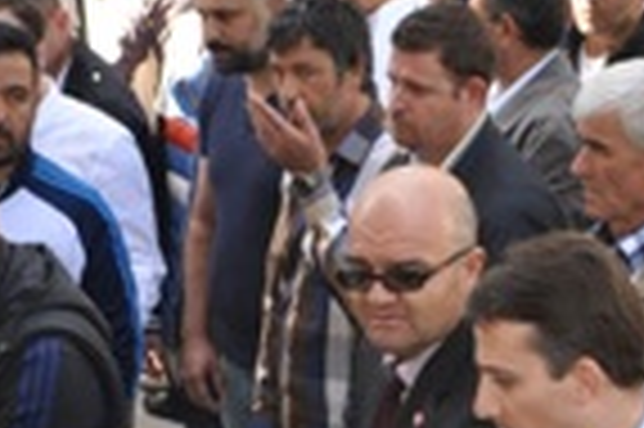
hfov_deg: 12.2
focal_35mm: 169
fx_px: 3020
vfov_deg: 8.1
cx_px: 225
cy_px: 419
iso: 280
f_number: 5
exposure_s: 1/200
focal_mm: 36
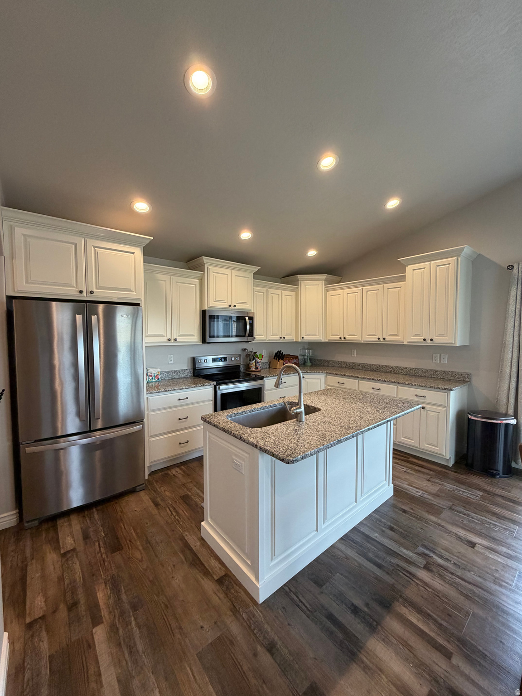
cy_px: 348
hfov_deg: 85.7
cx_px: 261
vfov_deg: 102.1
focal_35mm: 14
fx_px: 281
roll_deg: +0.4
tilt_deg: -3.0
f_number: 2.2
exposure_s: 1/60
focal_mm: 2.22
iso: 200
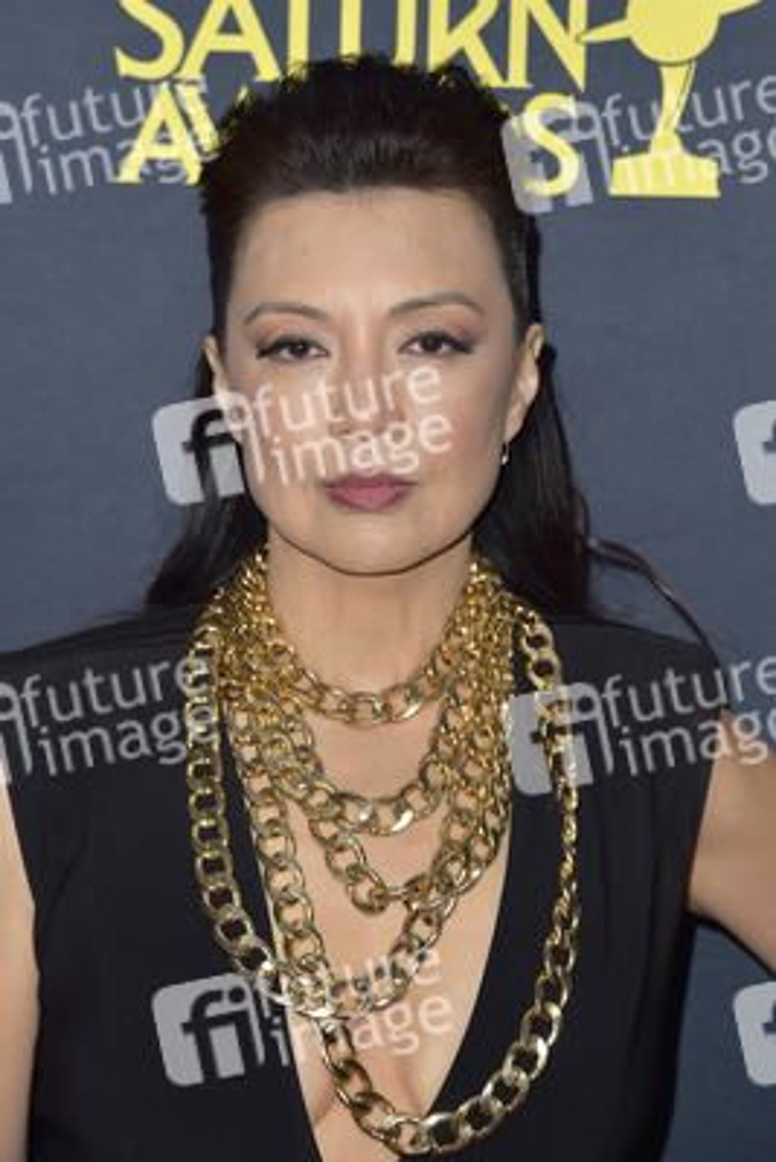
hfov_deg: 13.7
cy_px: 581
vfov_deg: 20.4
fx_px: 3230
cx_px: 388
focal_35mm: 100
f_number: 6.3
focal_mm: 100
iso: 250
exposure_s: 1/250
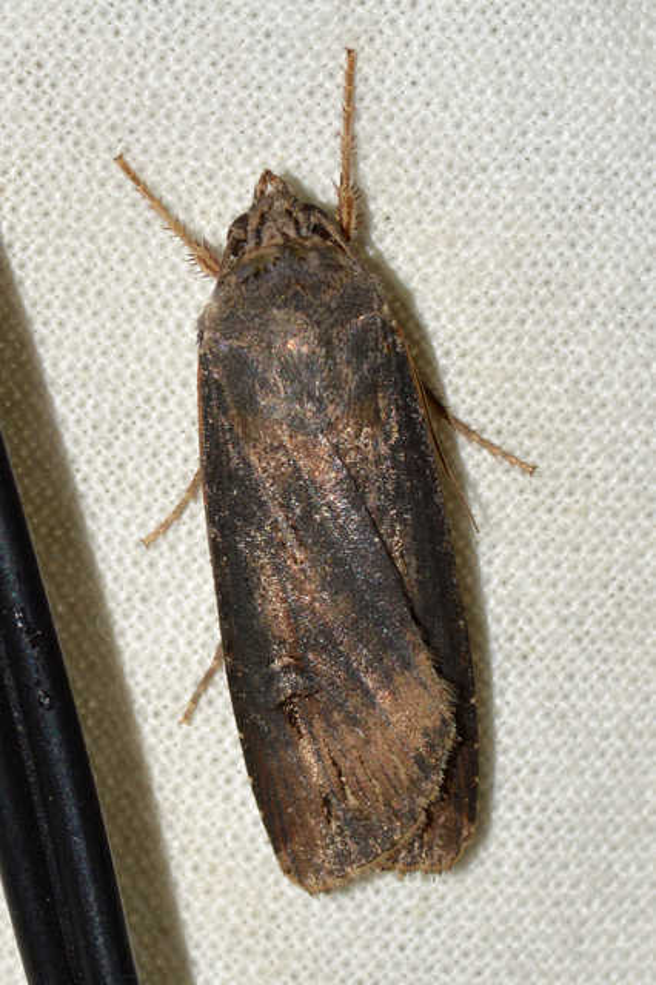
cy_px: 492
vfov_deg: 13.7
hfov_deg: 9.1
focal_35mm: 150
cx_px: 328
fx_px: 4104
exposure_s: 1/200
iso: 100
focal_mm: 100
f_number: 20
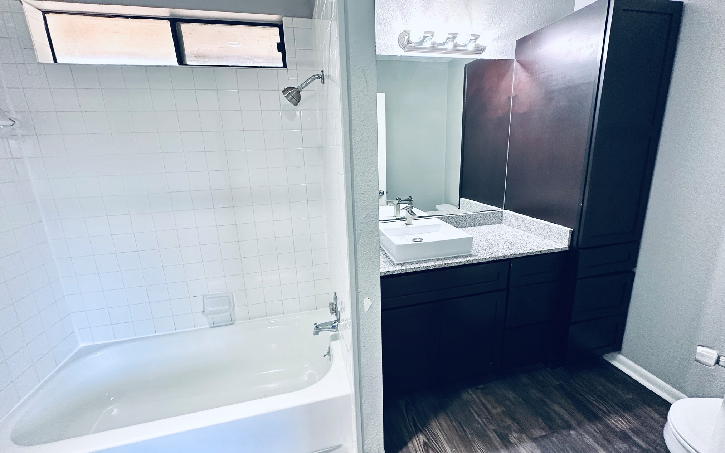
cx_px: 366
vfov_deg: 74.7
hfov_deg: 101.5
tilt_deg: -12.2
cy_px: 217
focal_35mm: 15
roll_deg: +2.3
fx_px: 296
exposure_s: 1/60
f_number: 2.2
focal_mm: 2.22
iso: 200
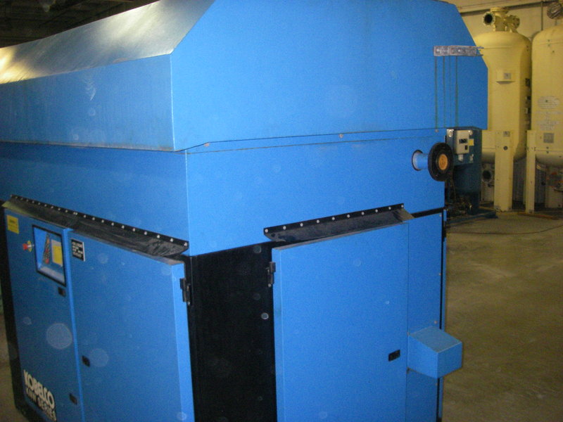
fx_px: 618
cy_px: 211
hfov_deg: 49.0
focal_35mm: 38
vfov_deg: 37.7
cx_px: 282
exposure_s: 1/40
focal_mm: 6.3
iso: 400
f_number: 3.3
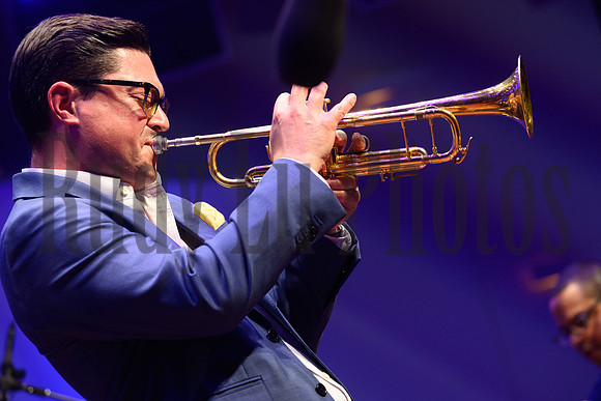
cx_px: 300
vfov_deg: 8.6
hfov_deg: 12.8
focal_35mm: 160
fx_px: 2672
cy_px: 200
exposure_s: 1/400
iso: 3200
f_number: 5.6
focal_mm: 160
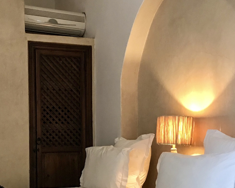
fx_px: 389
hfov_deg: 33.1
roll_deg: +0.9
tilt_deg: +1.7
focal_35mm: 56
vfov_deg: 26.9
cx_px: 66
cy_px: 133
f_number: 1.8
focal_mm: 3.99
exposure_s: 1/17
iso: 80
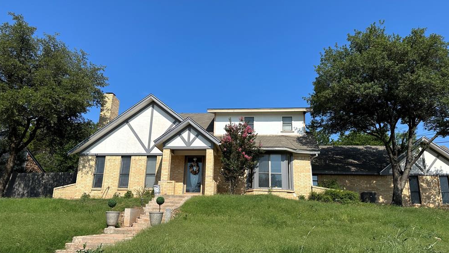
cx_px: 226
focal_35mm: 27
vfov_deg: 42.8
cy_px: 144
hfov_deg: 69.9
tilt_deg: +16.2
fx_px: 321
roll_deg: -1.1
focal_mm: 6.86
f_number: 1.78
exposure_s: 1/5848
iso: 80
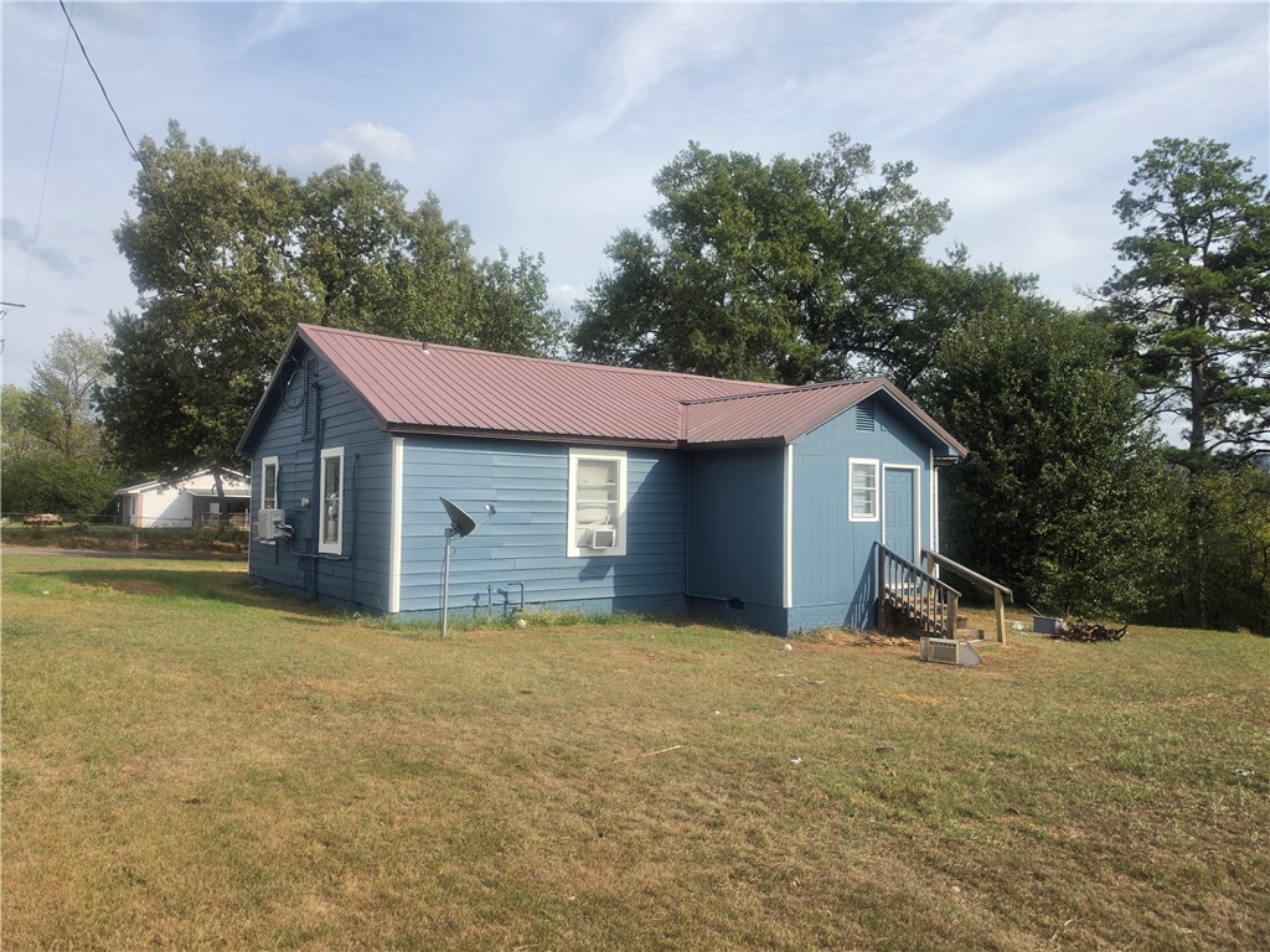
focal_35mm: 23
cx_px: 635
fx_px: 844
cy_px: 476
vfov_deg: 58.9
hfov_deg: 73.9
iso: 64
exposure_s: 1/4648
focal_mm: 6.5
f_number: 1.4
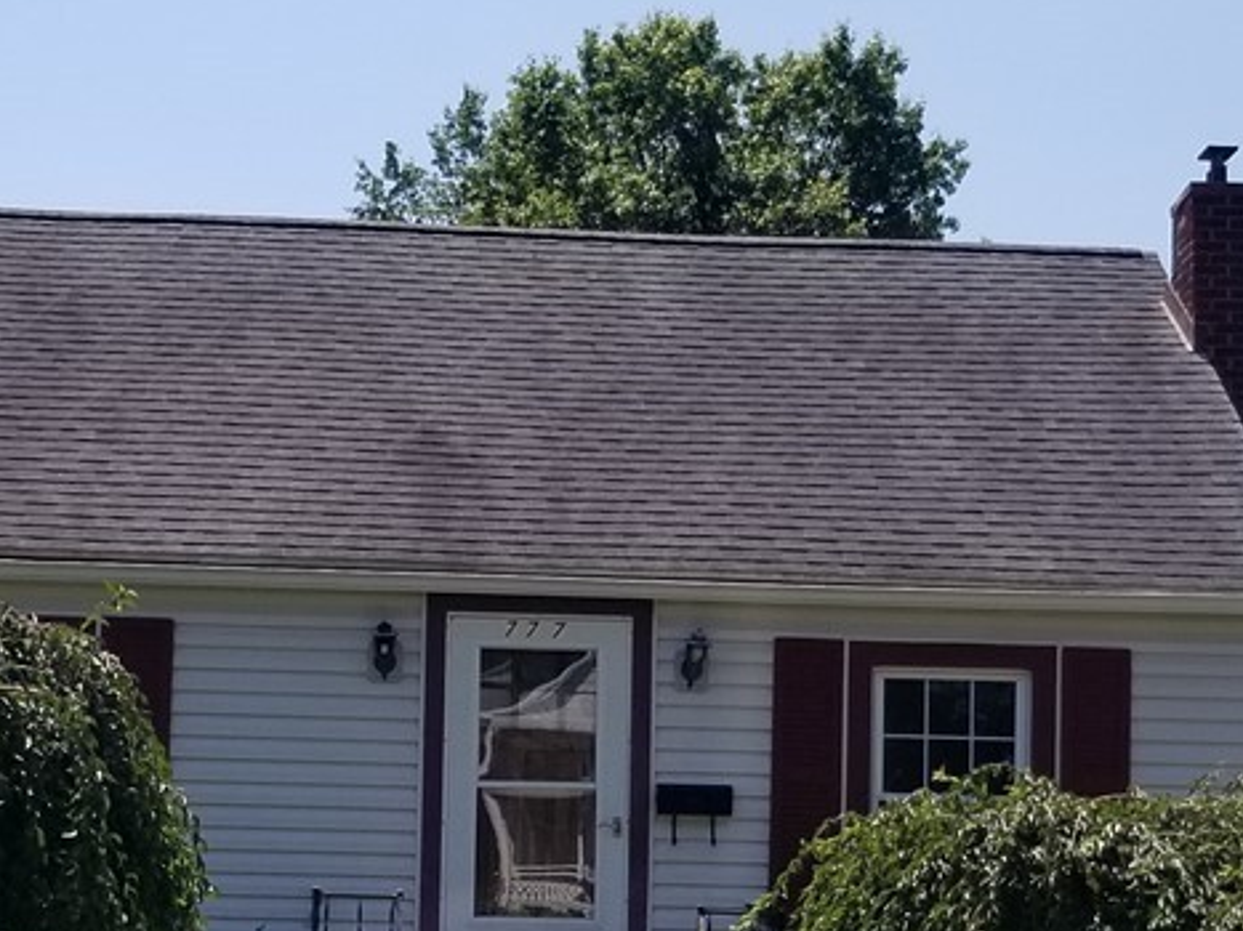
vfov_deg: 25.4
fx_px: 2046
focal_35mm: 57
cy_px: 662
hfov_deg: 33.8
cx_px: 655
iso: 50
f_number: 1.7
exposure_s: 1/3268
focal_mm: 4.25
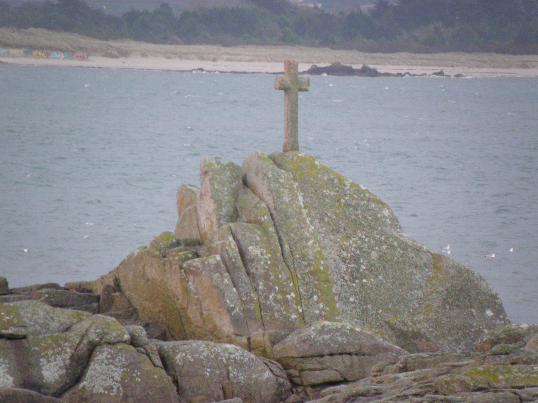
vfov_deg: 2.9
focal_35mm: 520
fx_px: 8082
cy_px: 202
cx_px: 269
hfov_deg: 3.8
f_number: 4.5
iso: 125
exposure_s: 1/40
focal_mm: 92
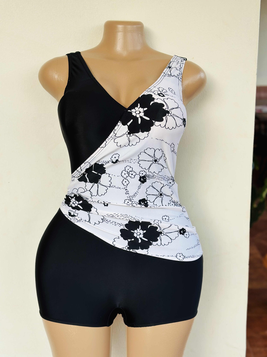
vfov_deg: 39.7
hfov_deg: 30.3
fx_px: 494
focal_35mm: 48
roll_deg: +0.3
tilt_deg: -15.3
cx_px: 134
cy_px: 178
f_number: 1.78
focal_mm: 6.86
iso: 80
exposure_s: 1/204
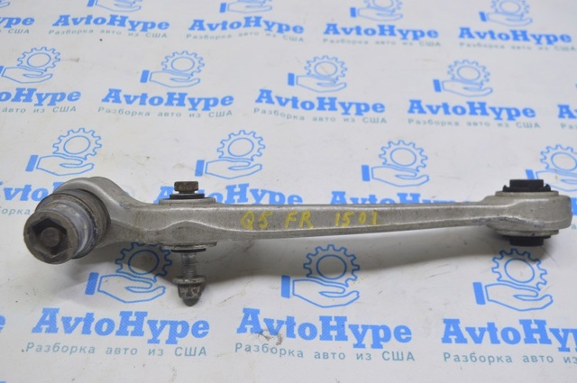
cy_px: 192
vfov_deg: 31.8
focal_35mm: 42
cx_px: 288
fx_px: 672
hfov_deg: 46.5
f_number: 5.6
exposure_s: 1/25
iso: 400
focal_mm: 28
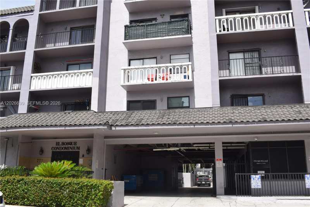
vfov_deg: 38.3
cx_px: 155
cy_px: 104
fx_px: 297
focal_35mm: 34
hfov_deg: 55.1
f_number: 10
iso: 200
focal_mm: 23
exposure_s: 1/400
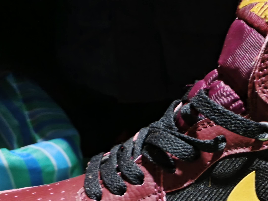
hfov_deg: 41.5
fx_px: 341
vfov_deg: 31.4
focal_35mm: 44
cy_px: 179
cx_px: 206
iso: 1459
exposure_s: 1/20
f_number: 1.6
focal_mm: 4.09
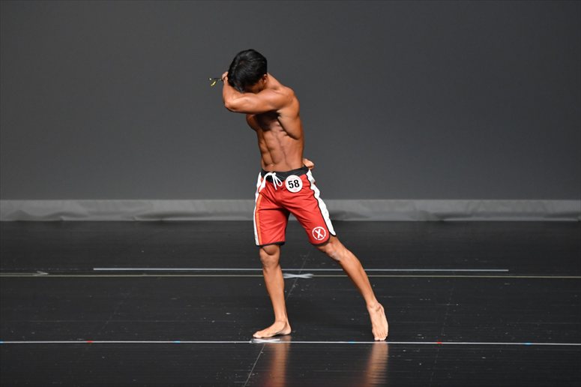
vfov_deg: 4.6
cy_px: 194
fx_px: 4839
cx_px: 290
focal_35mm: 300
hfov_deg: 6.9
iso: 2500
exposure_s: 1/400
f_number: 5.6
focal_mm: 200
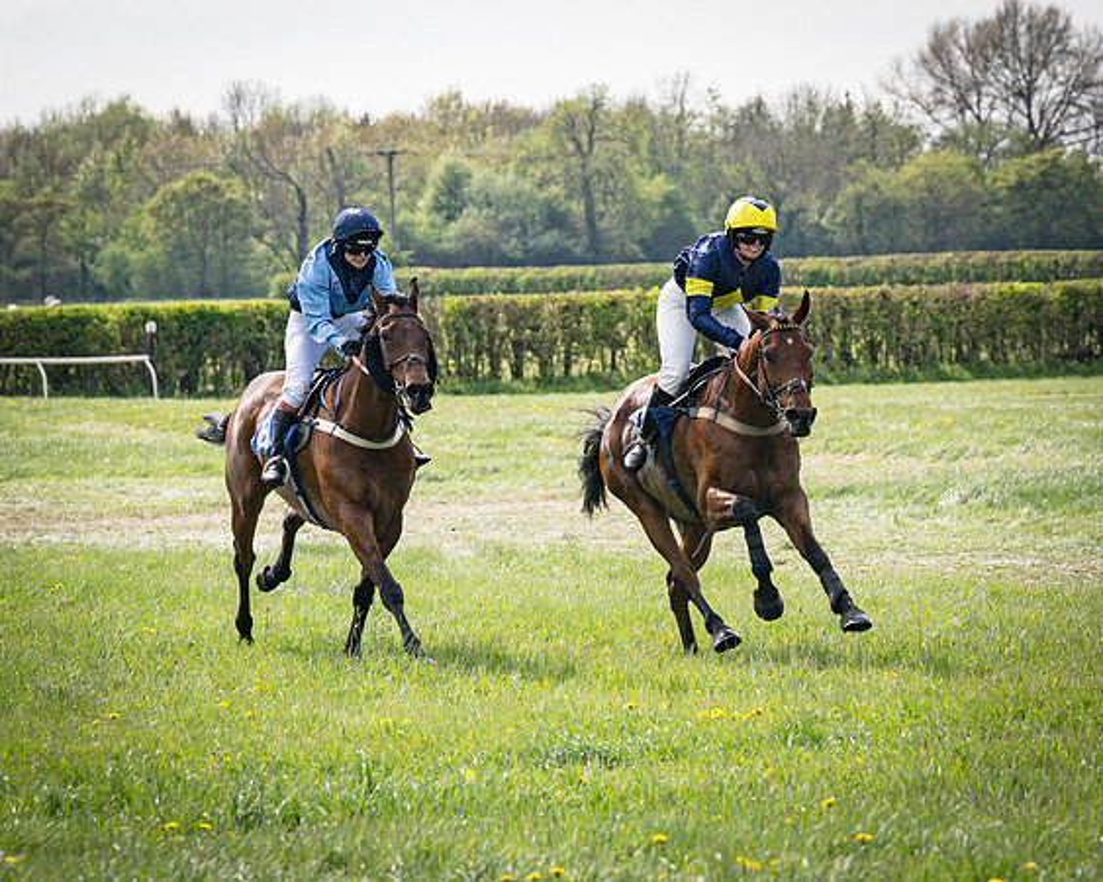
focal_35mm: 276
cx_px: 799
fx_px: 8998
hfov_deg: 7.0
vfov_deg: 5.6
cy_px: 344
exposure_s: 1/4000
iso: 400
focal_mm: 130
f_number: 5
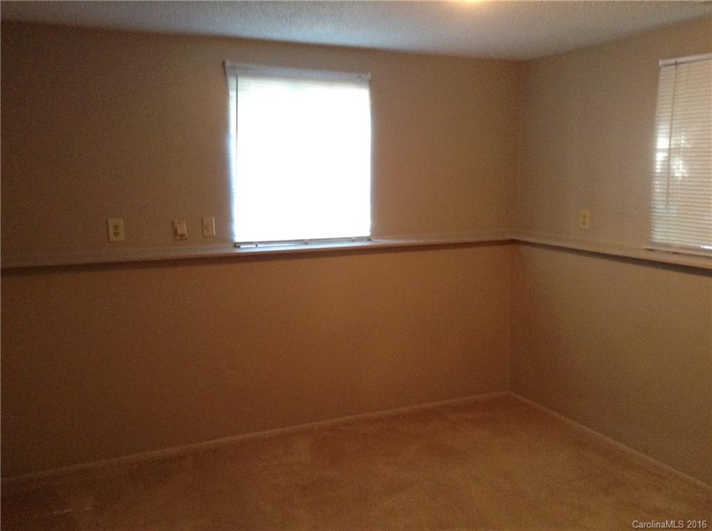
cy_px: 266
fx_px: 677
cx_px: 356
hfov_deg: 55.4
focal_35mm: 33
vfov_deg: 42.8
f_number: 2.4
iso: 200
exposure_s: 1/17
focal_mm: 3.3
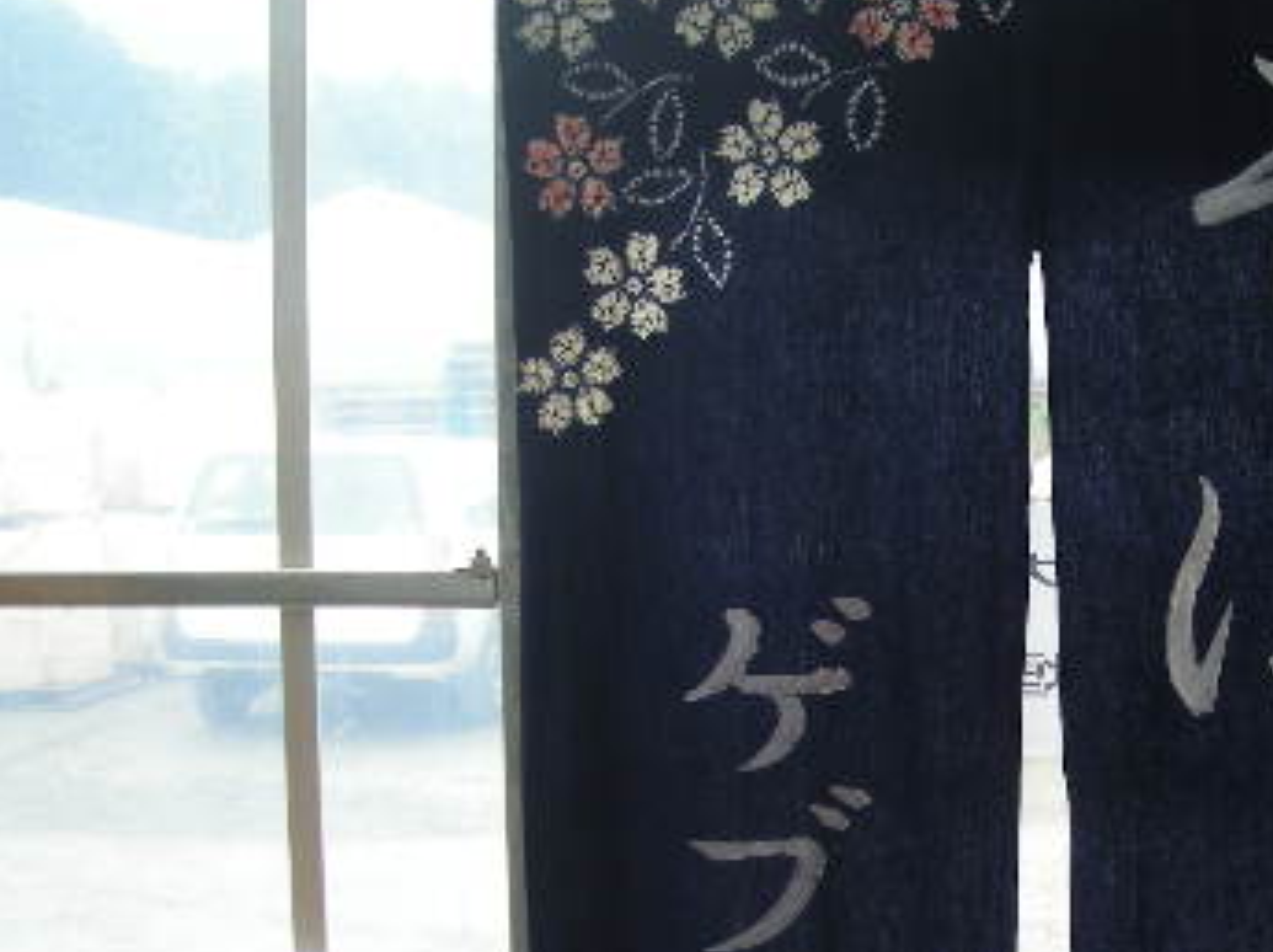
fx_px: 2388
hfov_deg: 28.8
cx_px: 1111
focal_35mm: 65
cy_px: 742
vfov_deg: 22.3
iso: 62
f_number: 2.8
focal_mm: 5.7
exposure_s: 1/59.6
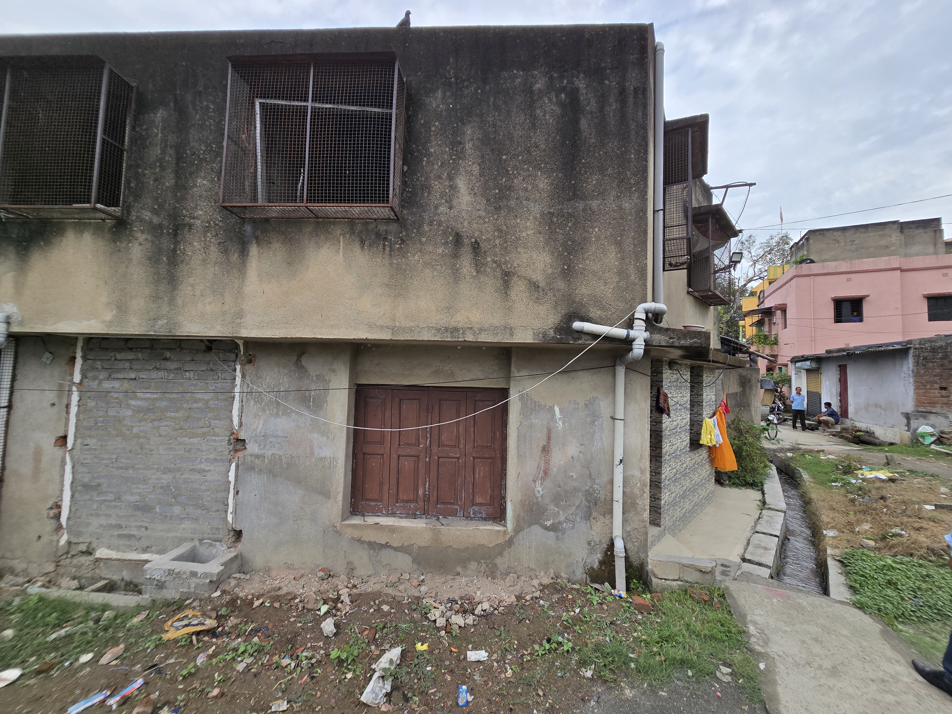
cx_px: 476
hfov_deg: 106.2
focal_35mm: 13
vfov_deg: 89.9
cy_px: 357
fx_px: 358
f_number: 2.2
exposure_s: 1/617
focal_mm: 2.2
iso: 50
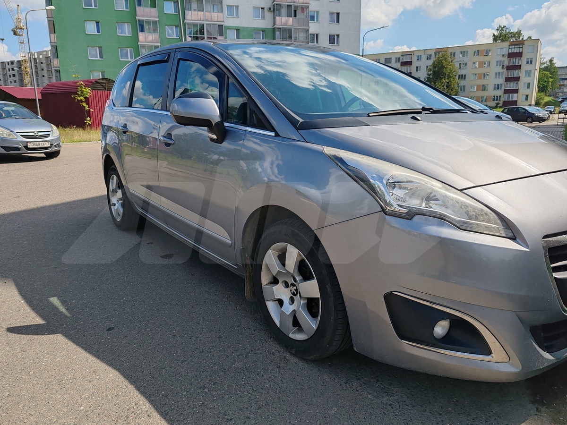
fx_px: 442
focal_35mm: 27
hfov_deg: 65.3
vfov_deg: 51.4
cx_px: 284
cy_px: 212
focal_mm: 6.12
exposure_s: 1/1400
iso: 50
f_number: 1.9
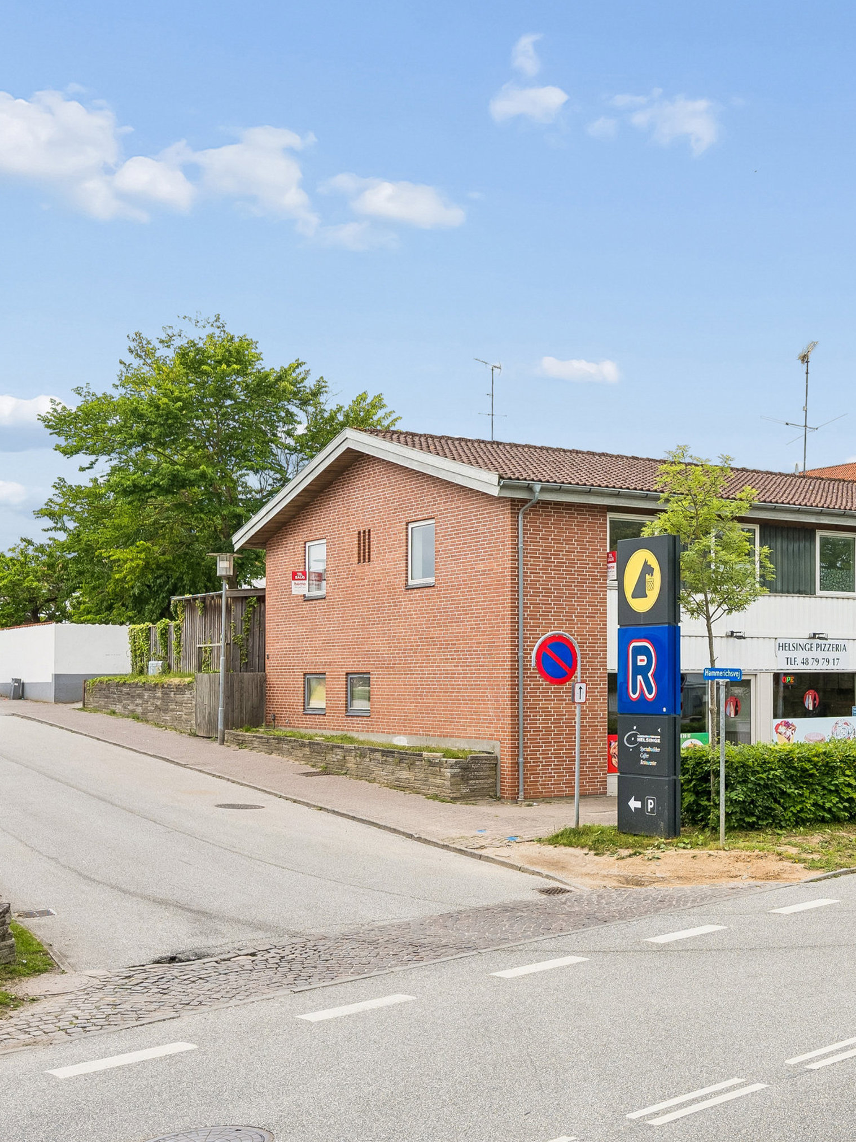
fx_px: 1385
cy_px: 514
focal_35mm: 42
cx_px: 736
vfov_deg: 44.7
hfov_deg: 32.9
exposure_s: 1/640
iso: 400
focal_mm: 23
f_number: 6.3
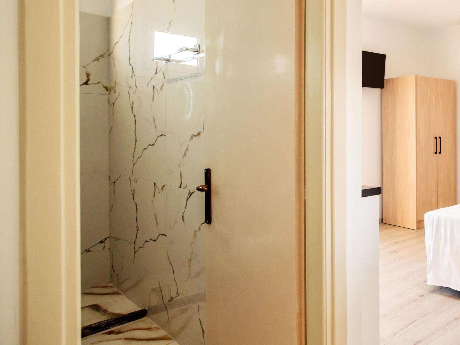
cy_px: 137
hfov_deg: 52.3
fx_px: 399
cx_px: 419
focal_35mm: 30
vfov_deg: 46.5
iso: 500
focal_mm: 17
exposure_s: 1/160
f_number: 4.5
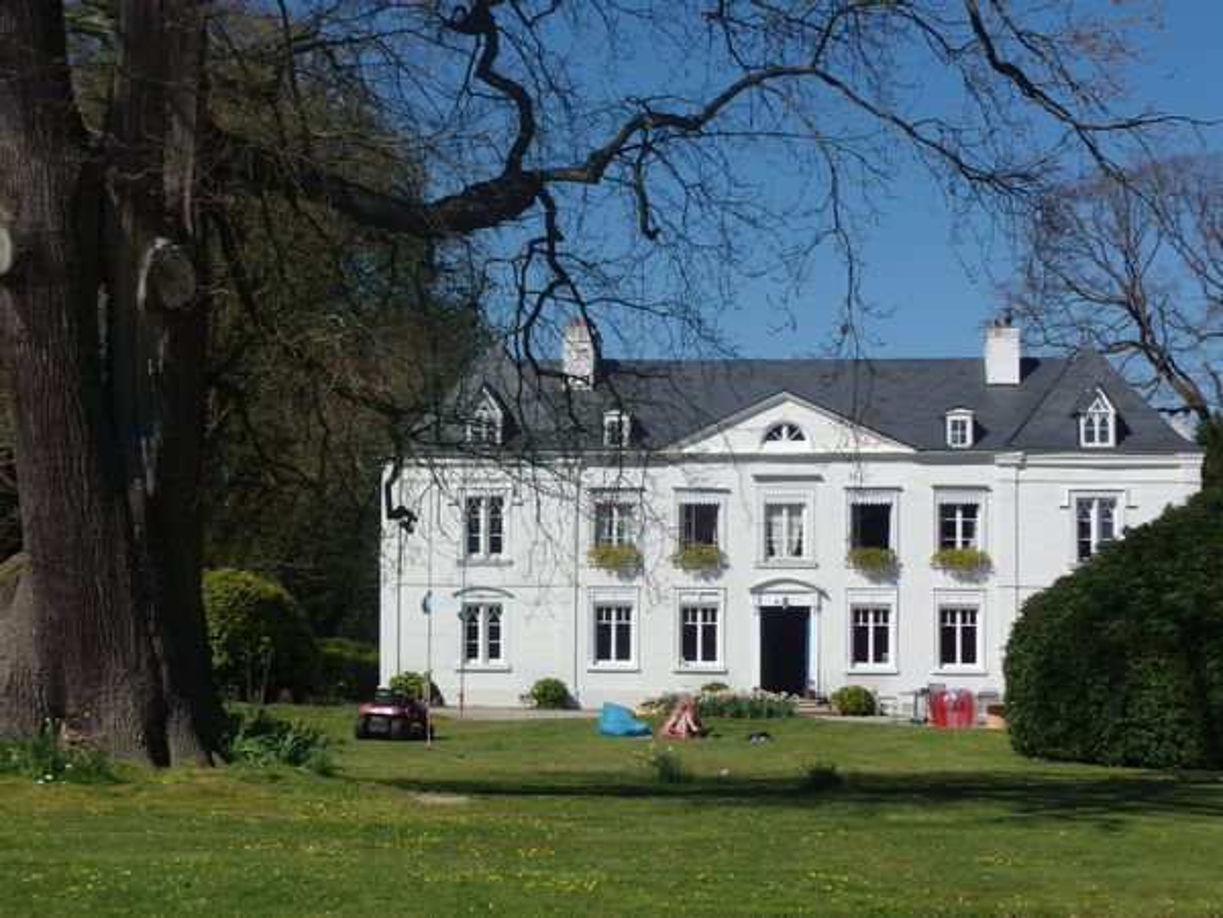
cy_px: 459
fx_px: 2544
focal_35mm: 72
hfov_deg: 27.0
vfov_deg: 20.4
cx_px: 612
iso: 100
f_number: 4
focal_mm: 15.4
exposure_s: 1/1250
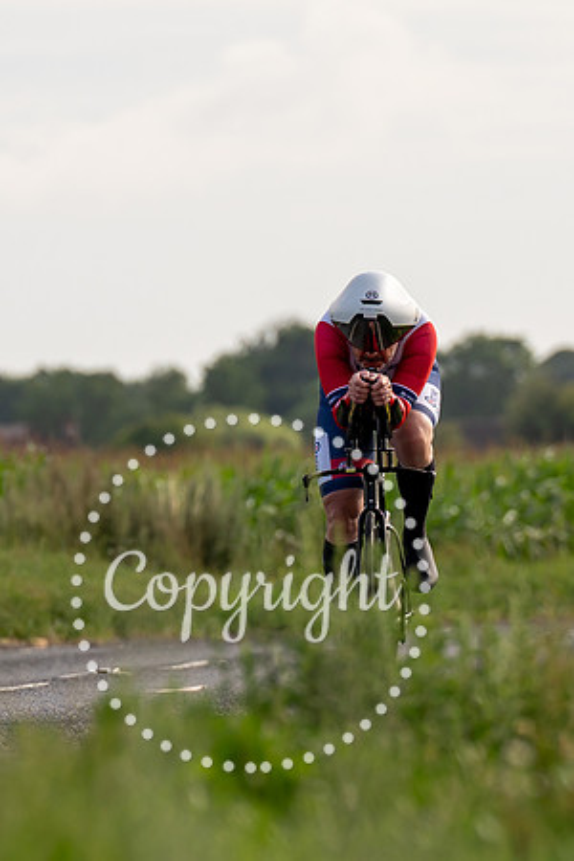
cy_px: 517
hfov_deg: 2.3
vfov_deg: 3.5
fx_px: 14112
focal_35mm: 590
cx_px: 254
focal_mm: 194
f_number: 4
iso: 125
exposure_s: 1/1000
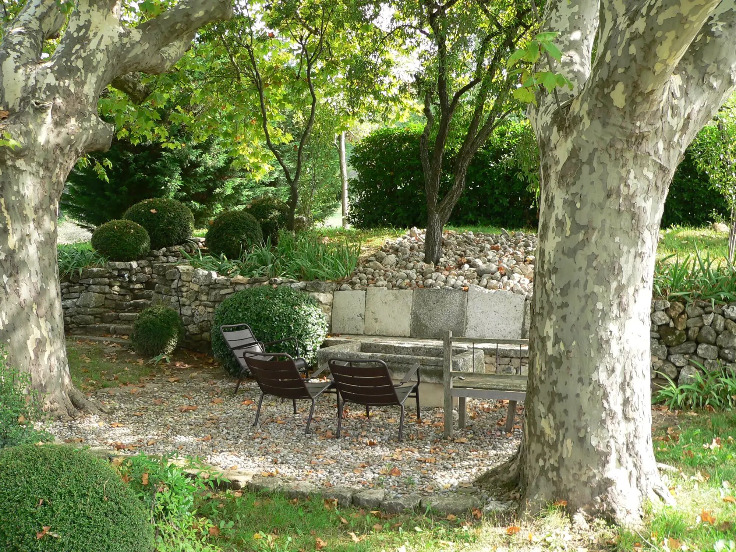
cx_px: 368
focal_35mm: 36
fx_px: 765
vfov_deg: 39.7
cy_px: 276
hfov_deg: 51.4
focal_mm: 6
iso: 80
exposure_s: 1/80
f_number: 2.8
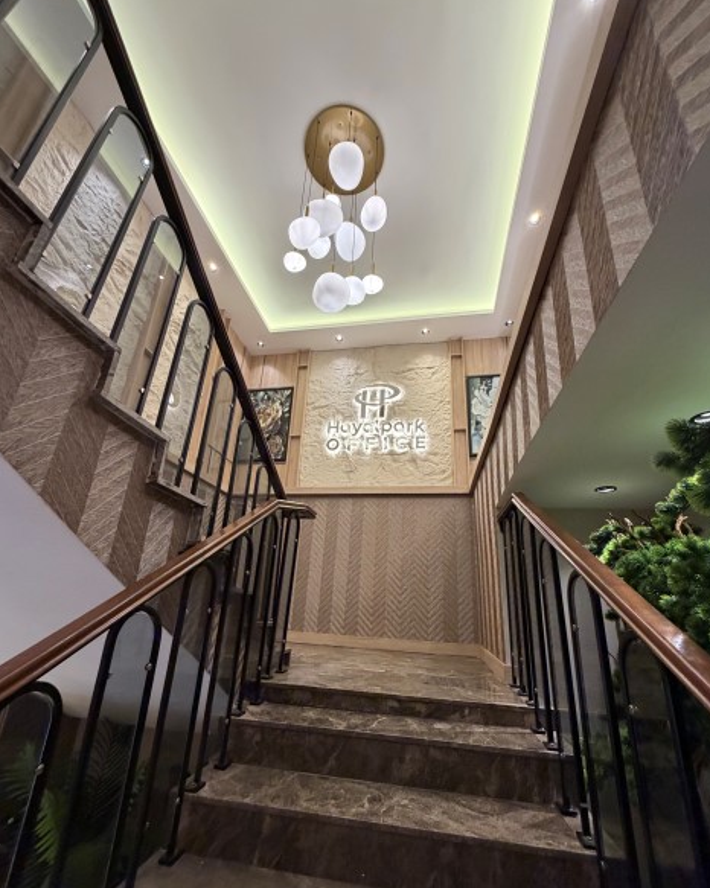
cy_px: 477
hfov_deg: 84.0
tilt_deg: +22.3
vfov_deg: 96.6
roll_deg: -1.2
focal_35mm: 15
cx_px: 353
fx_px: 394
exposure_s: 1/100
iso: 320
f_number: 2.2
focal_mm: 2.22
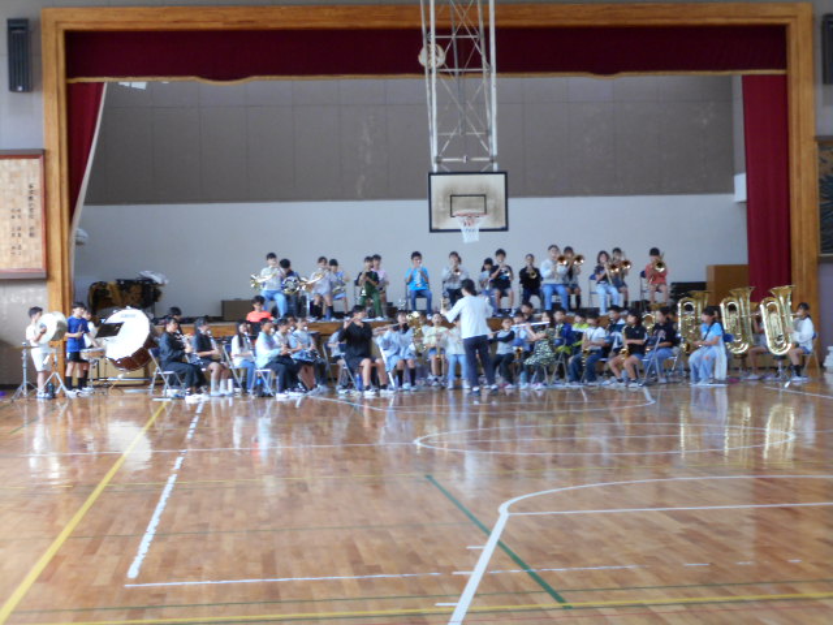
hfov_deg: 25.7
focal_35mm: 76
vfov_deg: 19.4
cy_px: 312
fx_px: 1829
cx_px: 416
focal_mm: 13.5
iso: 220
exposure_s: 1/30
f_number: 5.8
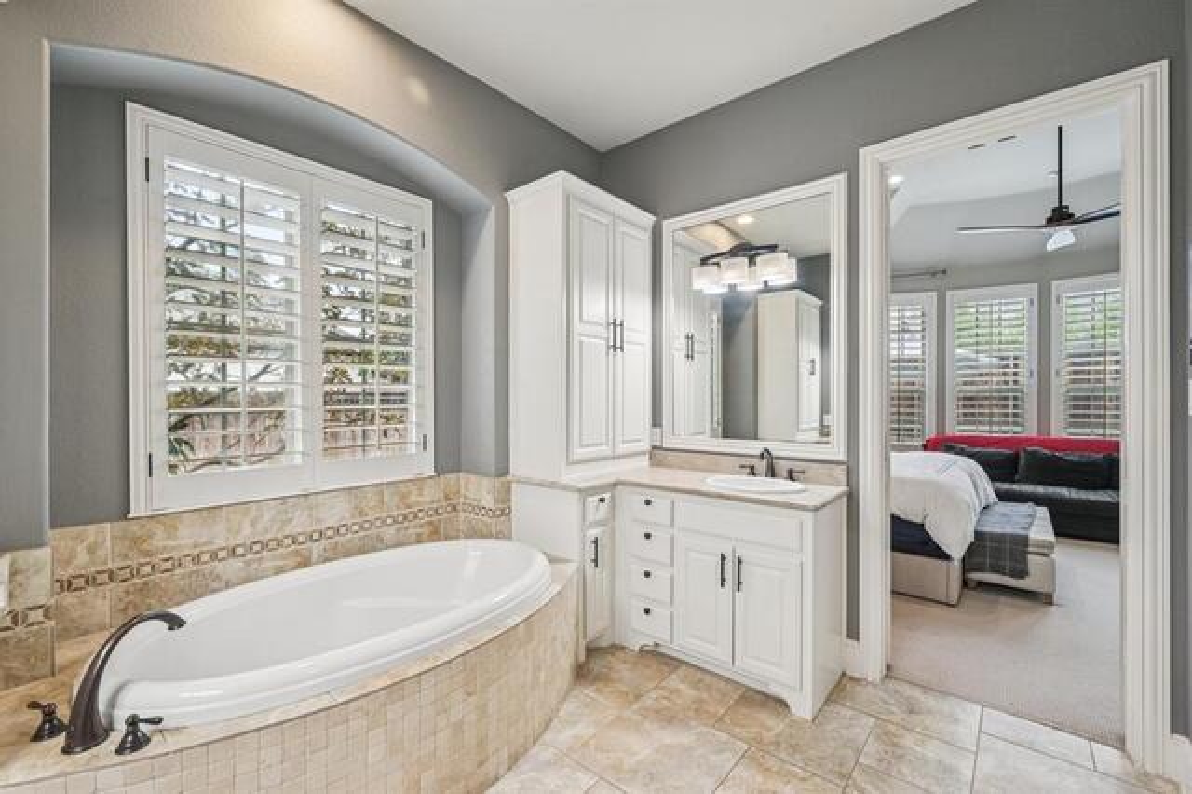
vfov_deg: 75.4
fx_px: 513
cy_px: 397
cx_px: 596
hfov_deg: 98.6
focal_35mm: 16
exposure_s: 1/50
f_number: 8
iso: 400
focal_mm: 15.5
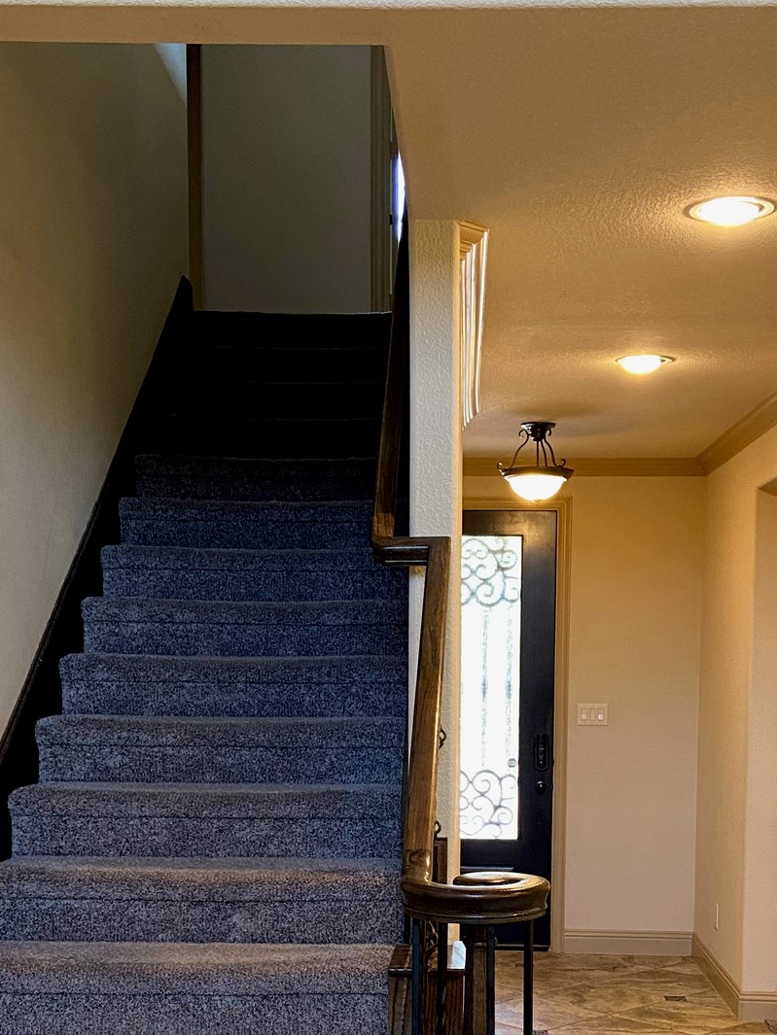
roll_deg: -0.6
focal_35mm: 50
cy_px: 792
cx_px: 427
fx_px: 1496
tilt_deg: -4.4
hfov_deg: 29.1
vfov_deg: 37.1
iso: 160
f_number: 1.8
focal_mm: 4.25
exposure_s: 1/60
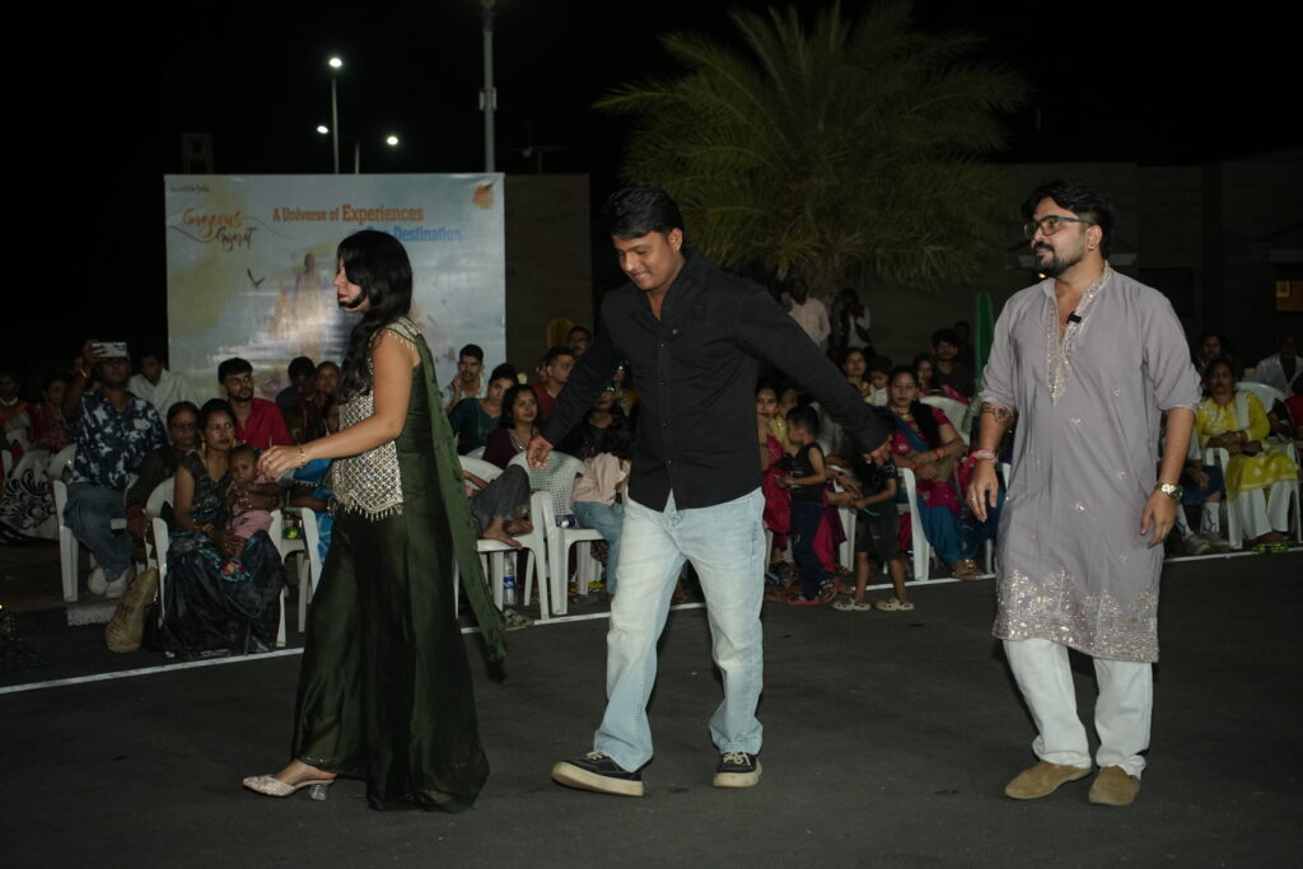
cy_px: 434
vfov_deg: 28.7
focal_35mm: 47
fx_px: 1701
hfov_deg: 41.9
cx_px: 652
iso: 2000
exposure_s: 1/160
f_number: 4.5
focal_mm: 47
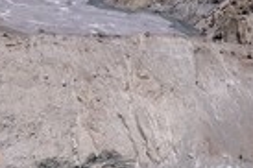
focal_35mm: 158
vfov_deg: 8.7
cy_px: 69
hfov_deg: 13.0
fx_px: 1109
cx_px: 92
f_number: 11
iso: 200
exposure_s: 1/500
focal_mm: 18
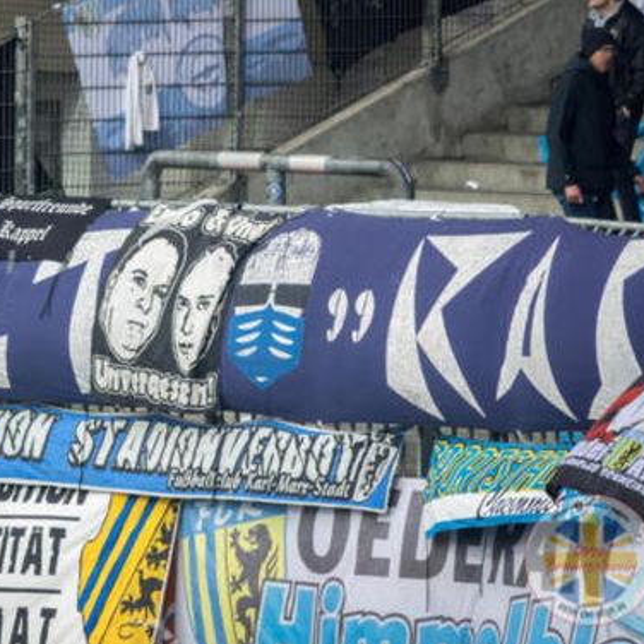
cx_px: 190
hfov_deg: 2.9
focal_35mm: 603
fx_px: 12692
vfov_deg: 2.9
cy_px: 323
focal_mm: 171.89
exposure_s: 1/250
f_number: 4
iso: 320
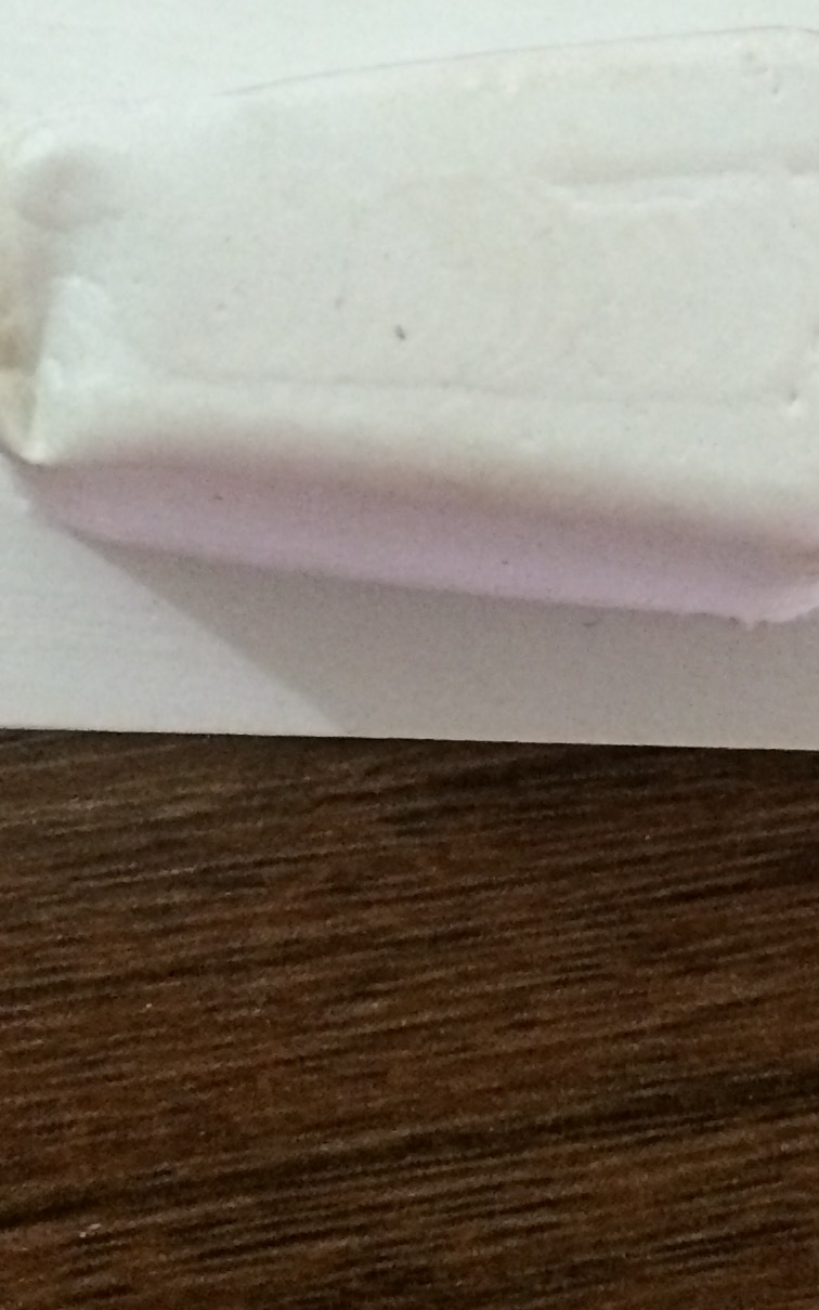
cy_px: 438
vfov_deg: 24.8
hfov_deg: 15.4
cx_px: 841
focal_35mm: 83
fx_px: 2963
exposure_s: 1/33
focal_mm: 4.15
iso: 320
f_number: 2.2
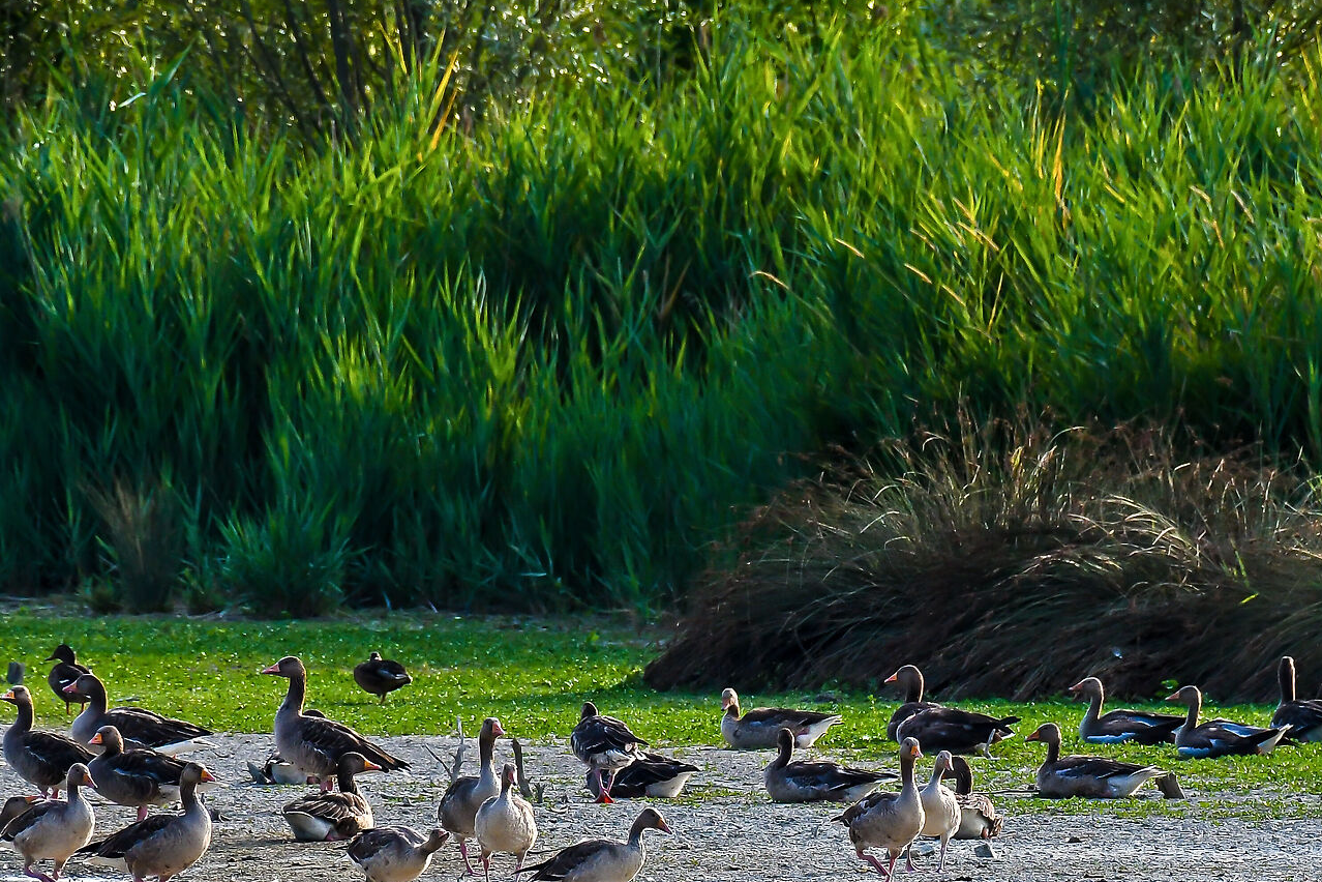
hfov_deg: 1.5
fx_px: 51738
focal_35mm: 1409
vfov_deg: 1.0
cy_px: 690
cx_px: 902
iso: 640
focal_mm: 500
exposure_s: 1/800
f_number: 8
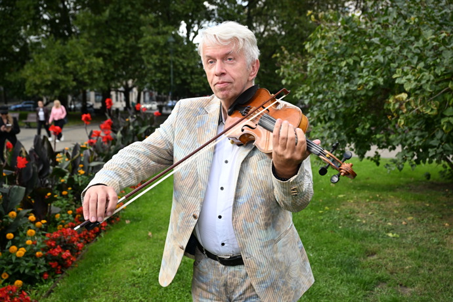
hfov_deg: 55.1
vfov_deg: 38.4
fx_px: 434
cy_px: 151
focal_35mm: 34
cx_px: 226
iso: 250
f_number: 4.5
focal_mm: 34.5
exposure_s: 1/400
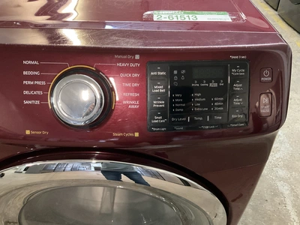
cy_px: 112
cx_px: 150
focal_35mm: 29
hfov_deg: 61.7
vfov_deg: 48.2
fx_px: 251
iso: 500
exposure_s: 1/30
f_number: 1.8
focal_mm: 3
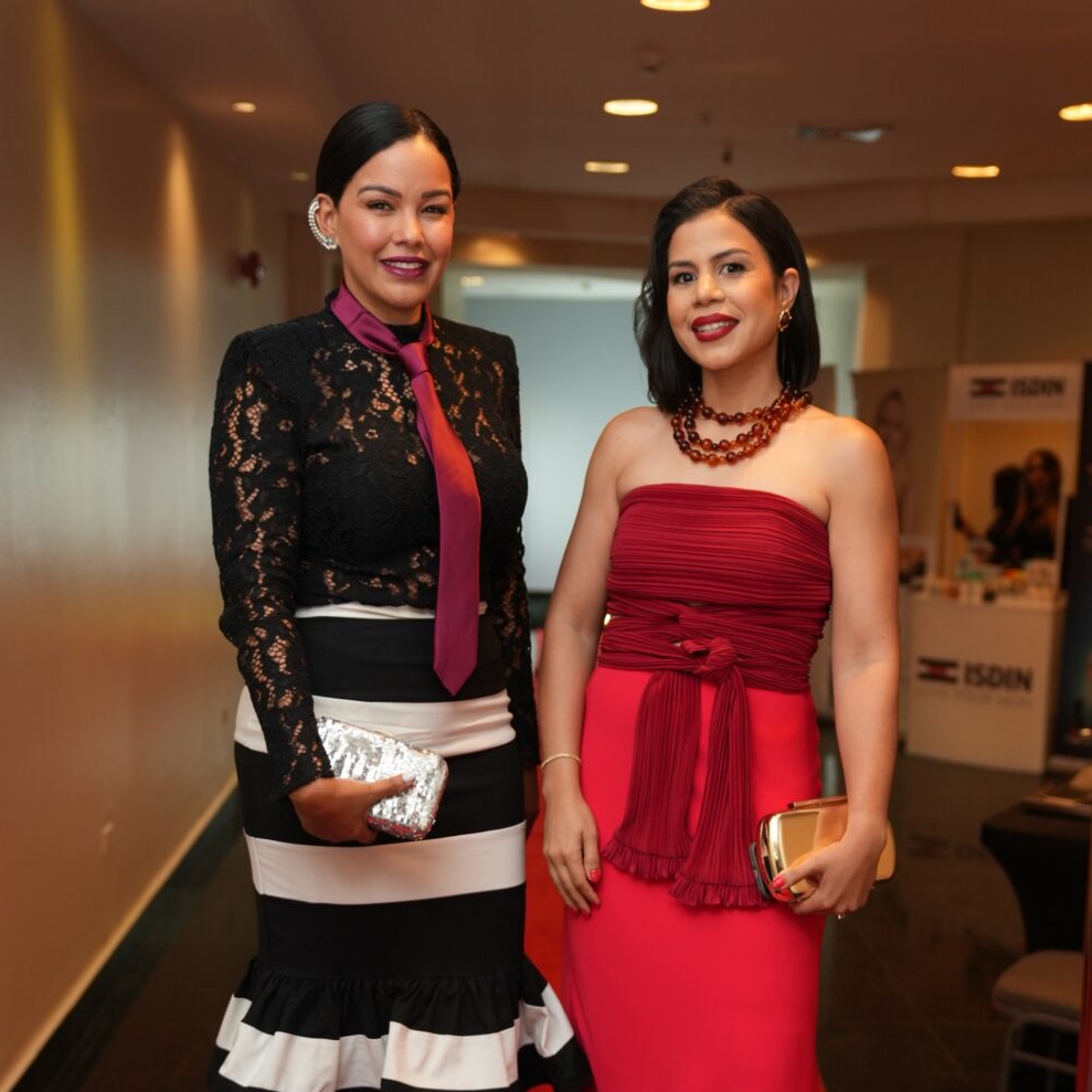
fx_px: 1749
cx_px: 550
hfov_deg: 34.7
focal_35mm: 49
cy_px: 756
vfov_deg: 34.3
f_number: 2.8
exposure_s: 1/160
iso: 800
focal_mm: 38
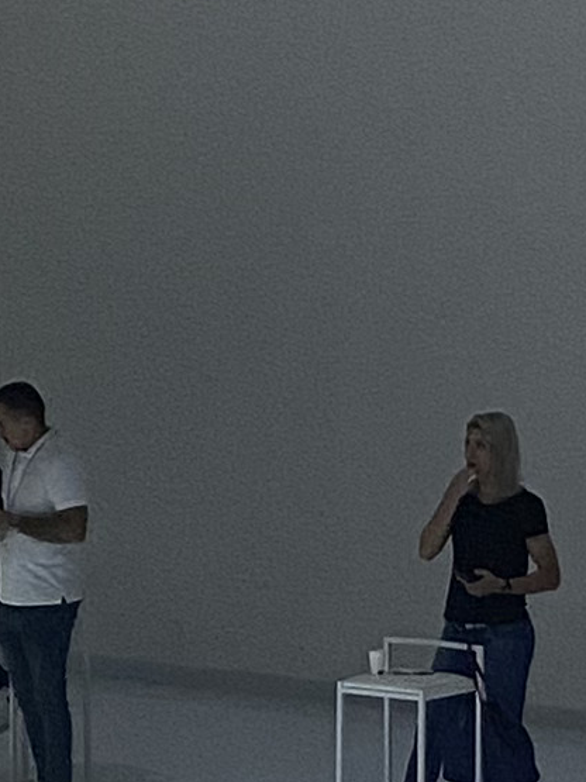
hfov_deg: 7.8
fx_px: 4268
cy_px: 790
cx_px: 163
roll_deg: +0.0
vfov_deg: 10.4
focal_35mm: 189
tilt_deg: -10.0
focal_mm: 4.25
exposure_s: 1/60
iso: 125
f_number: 1.8
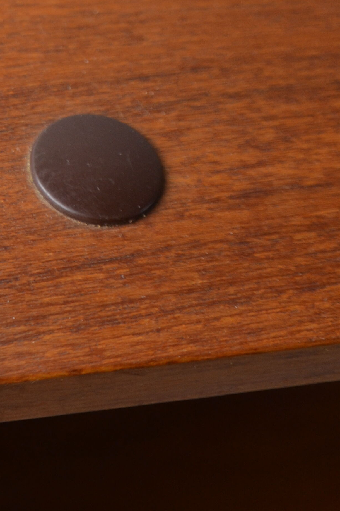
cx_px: -46
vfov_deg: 15.1
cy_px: -67
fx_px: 1874
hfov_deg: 10.2
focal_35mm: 132
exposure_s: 1/80
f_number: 4.5
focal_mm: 35
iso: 400
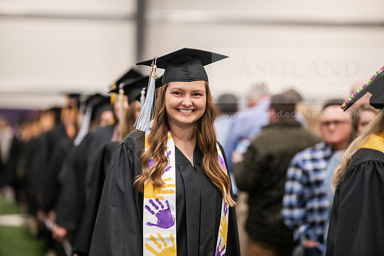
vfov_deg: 7.9
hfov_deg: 11.7
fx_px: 1867
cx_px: 192
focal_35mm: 175
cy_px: 128
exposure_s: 1/200
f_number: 3.2
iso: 2500
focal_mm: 175
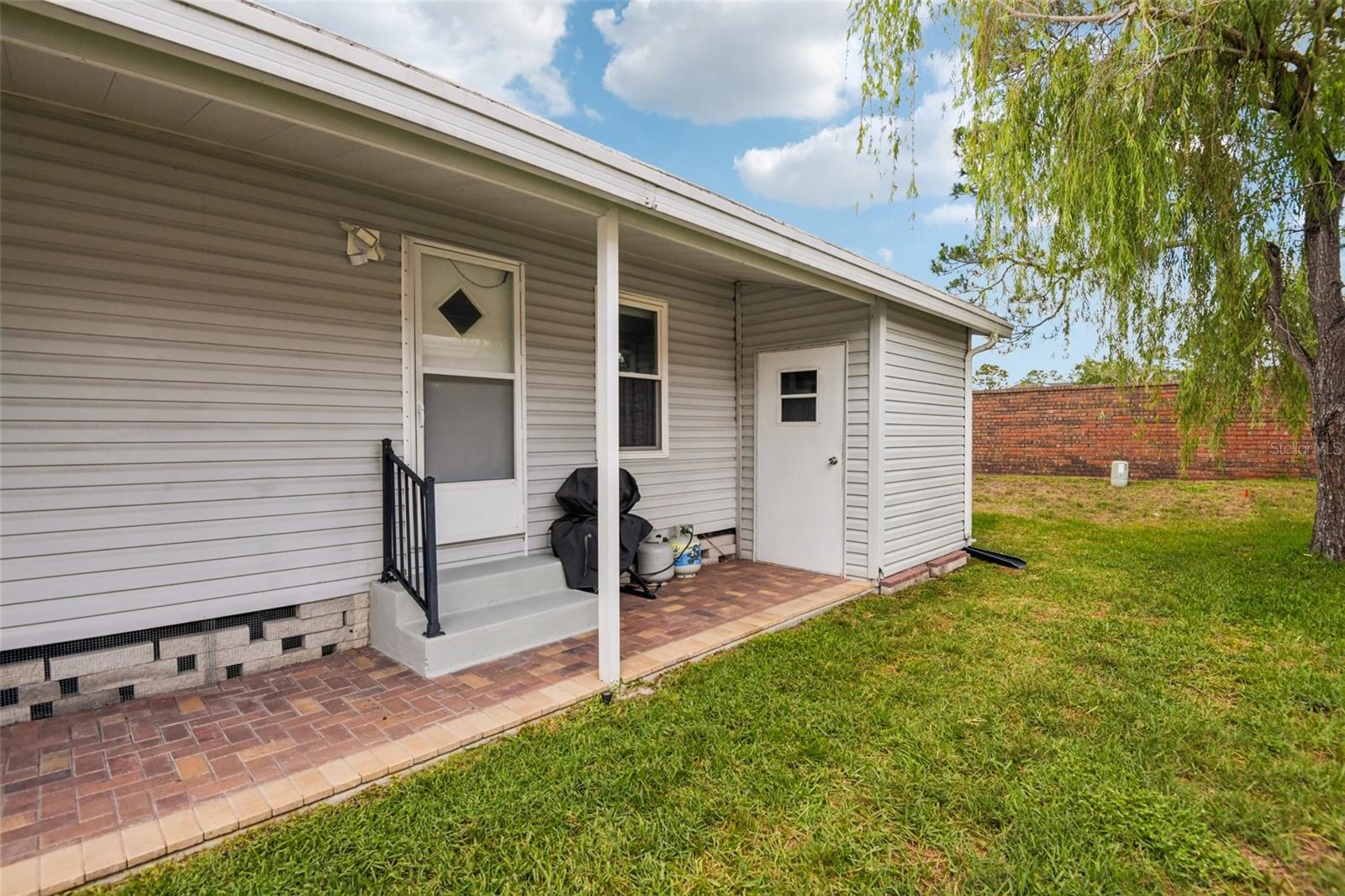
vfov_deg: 73.7
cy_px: 448
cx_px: 672
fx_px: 598
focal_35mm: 16
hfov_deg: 96.7
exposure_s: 1/640
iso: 400
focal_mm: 16
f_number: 8
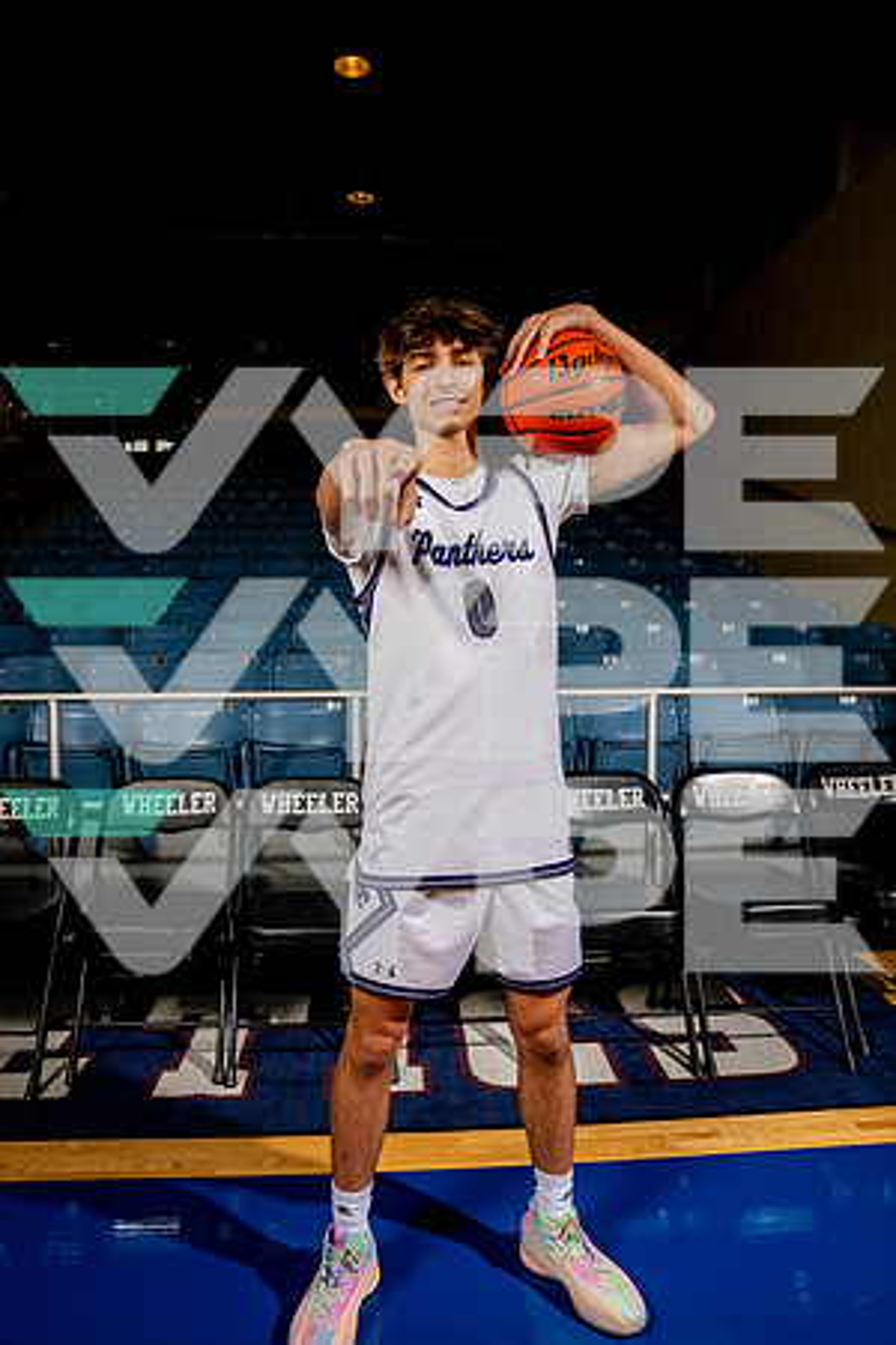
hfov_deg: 53.1
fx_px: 896
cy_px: 672
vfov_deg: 73.7
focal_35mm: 24
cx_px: 448
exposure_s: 1/125
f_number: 7.1
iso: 250
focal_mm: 24
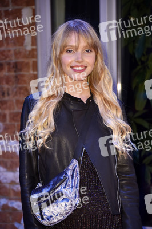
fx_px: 1015
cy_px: 114
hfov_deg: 8.6
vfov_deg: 12.8
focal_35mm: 160
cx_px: 76
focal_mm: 160
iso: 640
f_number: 5.6
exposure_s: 1/160
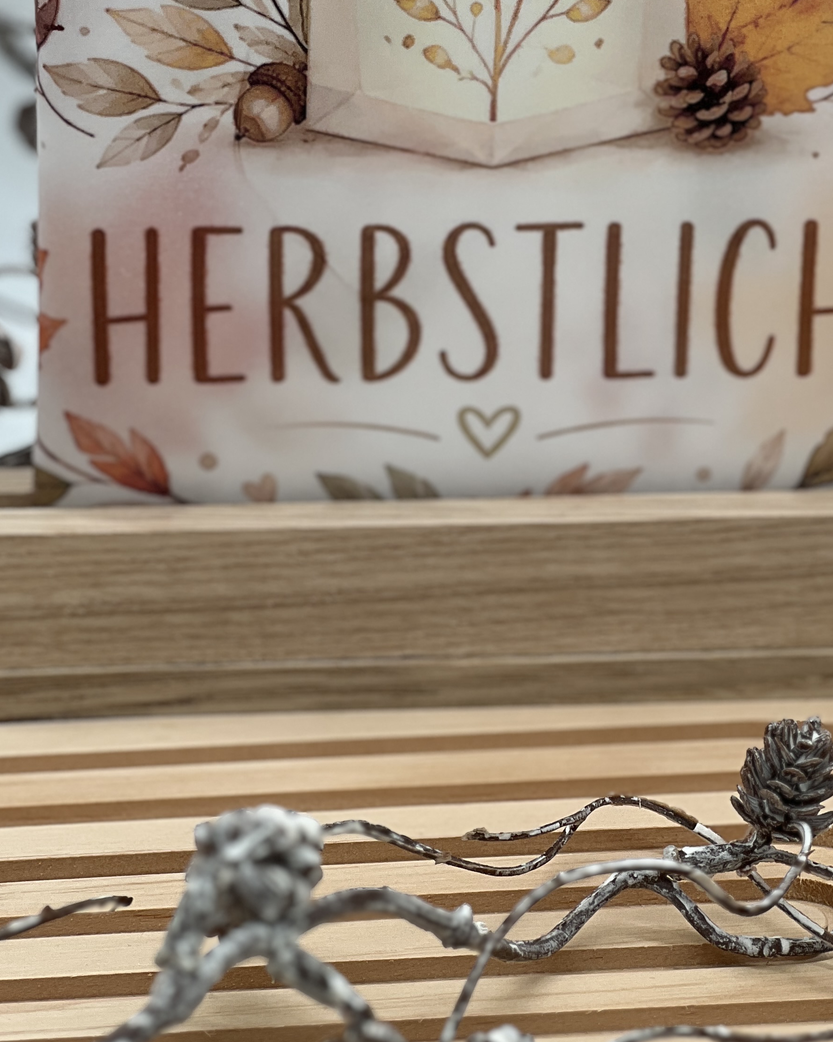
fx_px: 4221
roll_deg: +1.2
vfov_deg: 14.0
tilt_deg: -21.9
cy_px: 148
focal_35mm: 137
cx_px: 446
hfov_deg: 11.3
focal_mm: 9
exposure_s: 1/121
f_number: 2.8
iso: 25
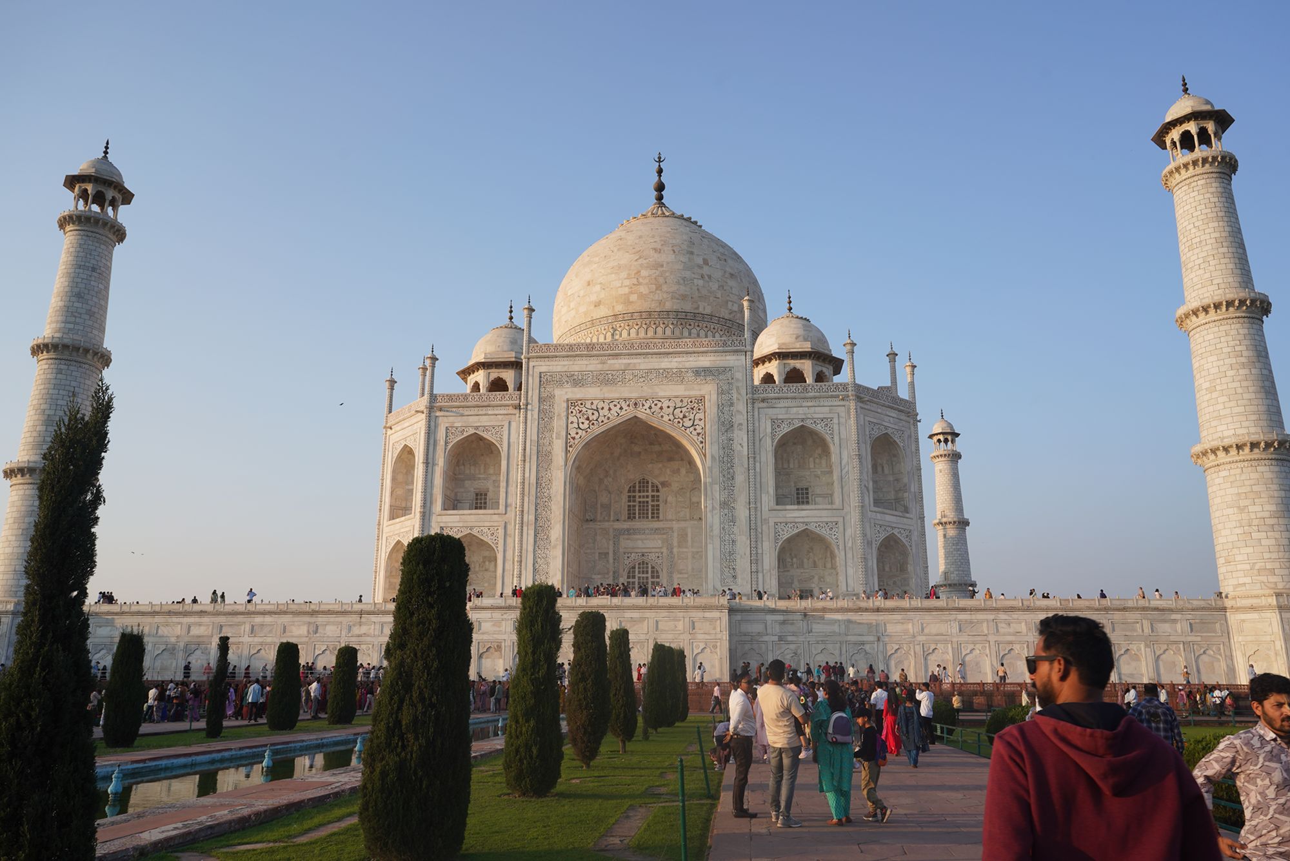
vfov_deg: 53.1
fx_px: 860
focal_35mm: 24
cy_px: 430
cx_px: 645
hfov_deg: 73.7
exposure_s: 1/100
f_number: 10
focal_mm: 24
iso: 100
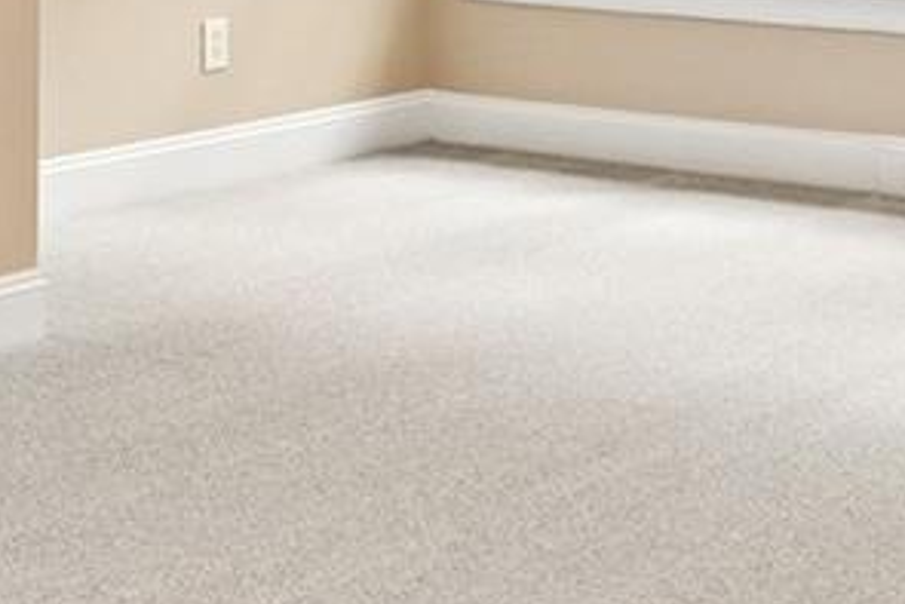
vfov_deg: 11.8
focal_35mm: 111
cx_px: 773
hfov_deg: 18.2
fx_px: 2792
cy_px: -305
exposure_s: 1/15
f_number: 8
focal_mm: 16
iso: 360
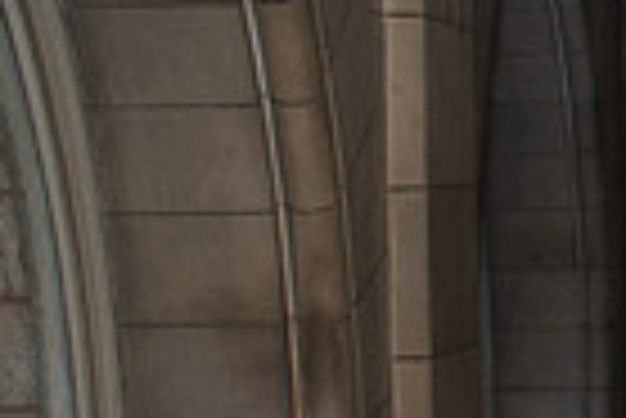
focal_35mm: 178
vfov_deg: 7.7
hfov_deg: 10.7
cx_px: 1200
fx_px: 3098
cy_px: 473
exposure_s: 1/200
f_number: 3.5
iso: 1000
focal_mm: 35
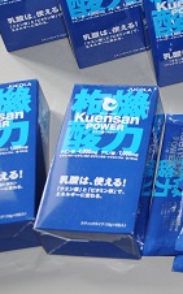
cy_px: 80
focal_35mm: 82
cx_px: 202
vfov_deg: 25.0
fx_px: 655
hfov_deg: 15.5
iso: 200
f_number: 3.8
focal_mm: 24
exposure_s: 1/60
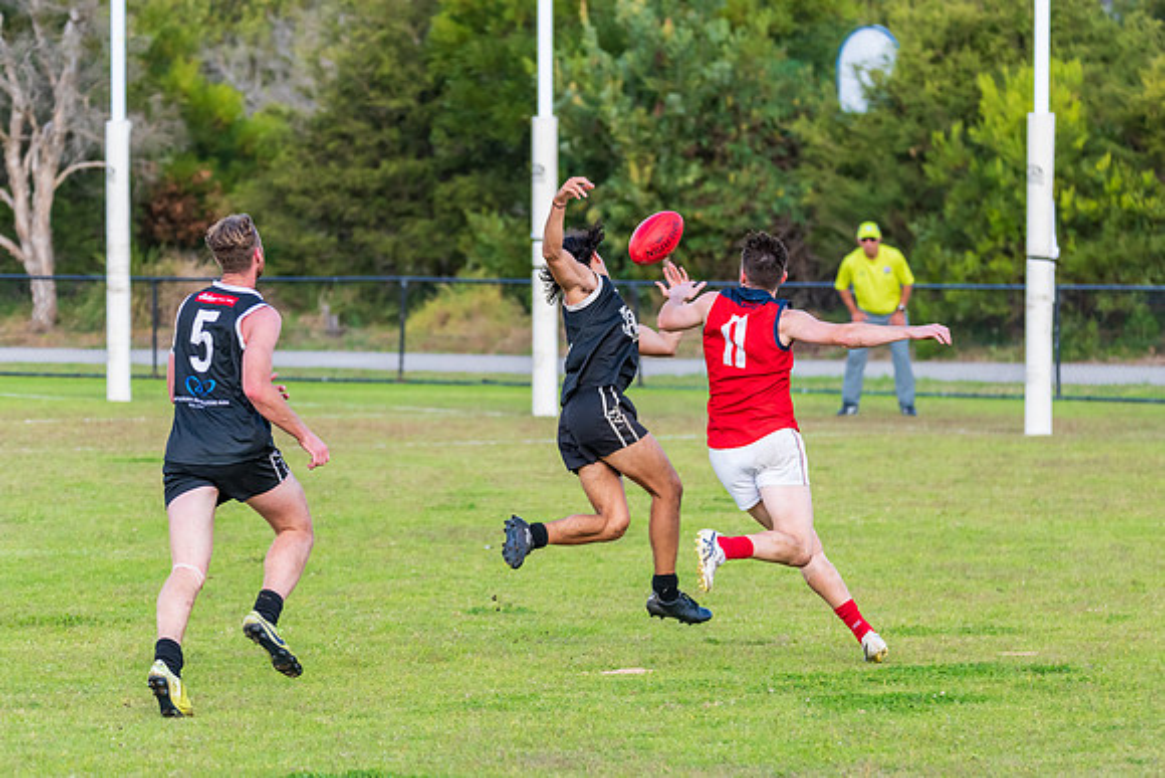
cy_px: 308
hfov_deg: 7.1
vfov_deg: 4.7
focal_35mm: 290
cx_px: 704
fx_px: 9385
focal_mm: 240
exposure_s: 1/1250
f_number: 5.3
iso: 800
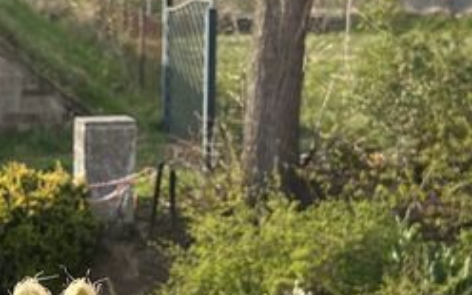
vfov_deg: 11.8
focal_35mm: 111
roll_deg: -0.3
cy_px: 223
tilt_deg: -11.3
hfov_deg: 18.7
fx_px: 1428
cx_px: 122
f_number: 1.5
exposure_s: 1/1972
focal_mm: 5.7
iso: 50
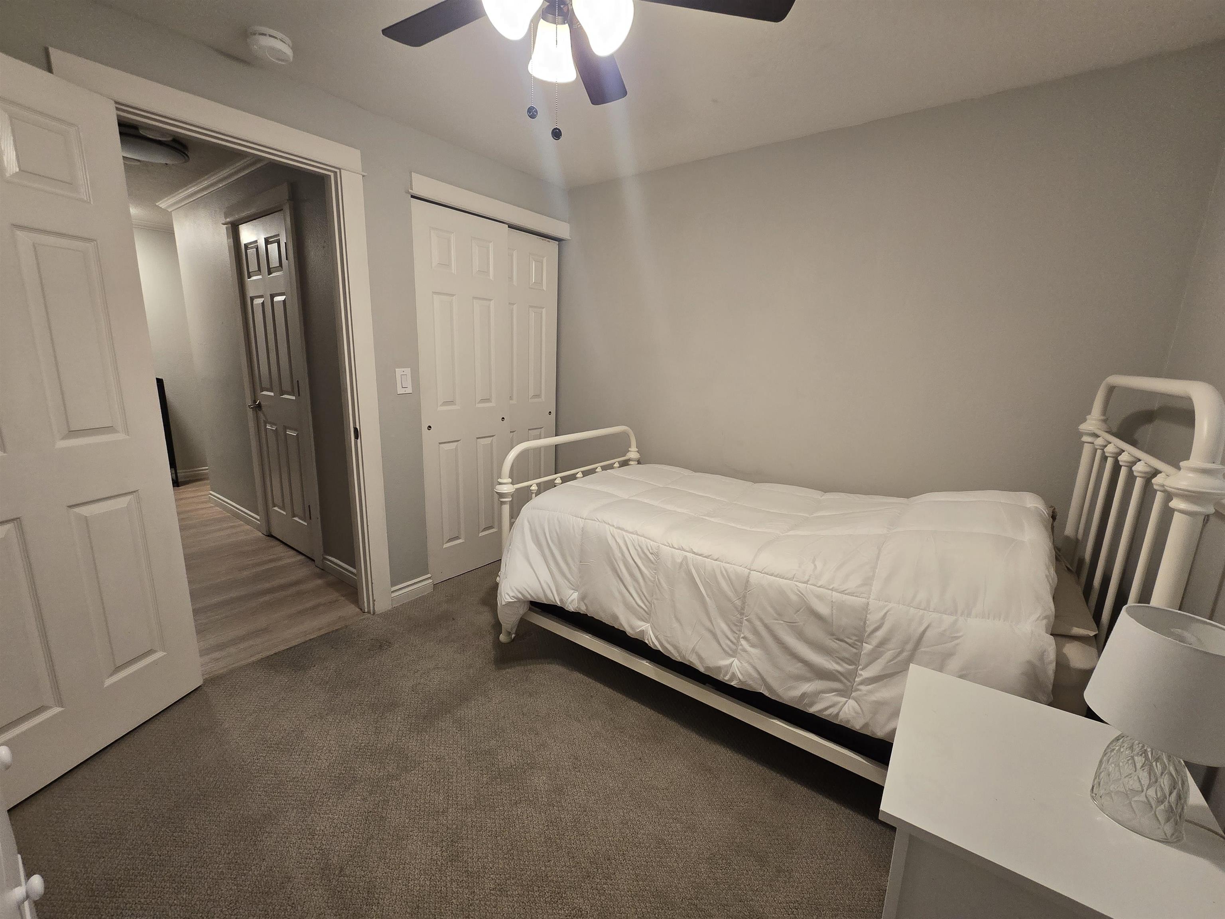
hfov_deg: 106.2
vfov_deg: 89.9
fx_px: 460
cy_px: 460
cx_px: 612
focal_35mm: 13
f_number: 2.2
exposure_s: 1/60
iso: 200
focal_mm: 2.2
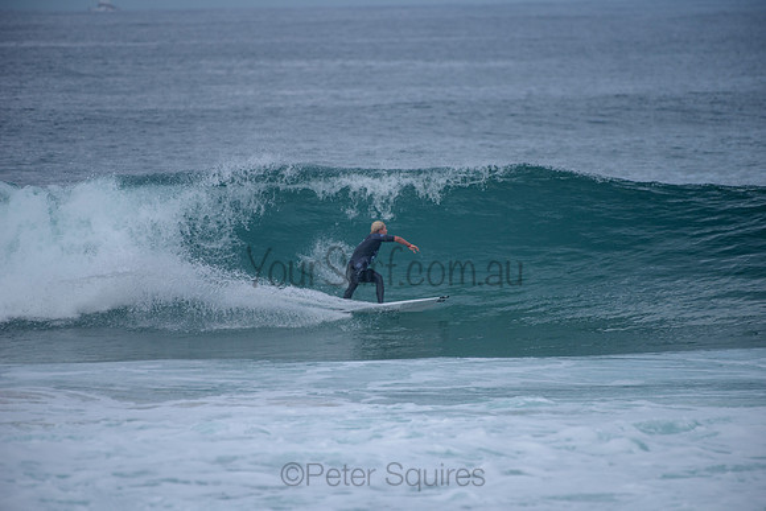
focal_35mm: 500
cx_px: 383
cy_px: 256
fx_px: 10641
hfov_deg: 4.1
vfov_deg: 2.8
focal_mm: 500
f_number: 5.6
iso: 250
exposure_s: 1/2000
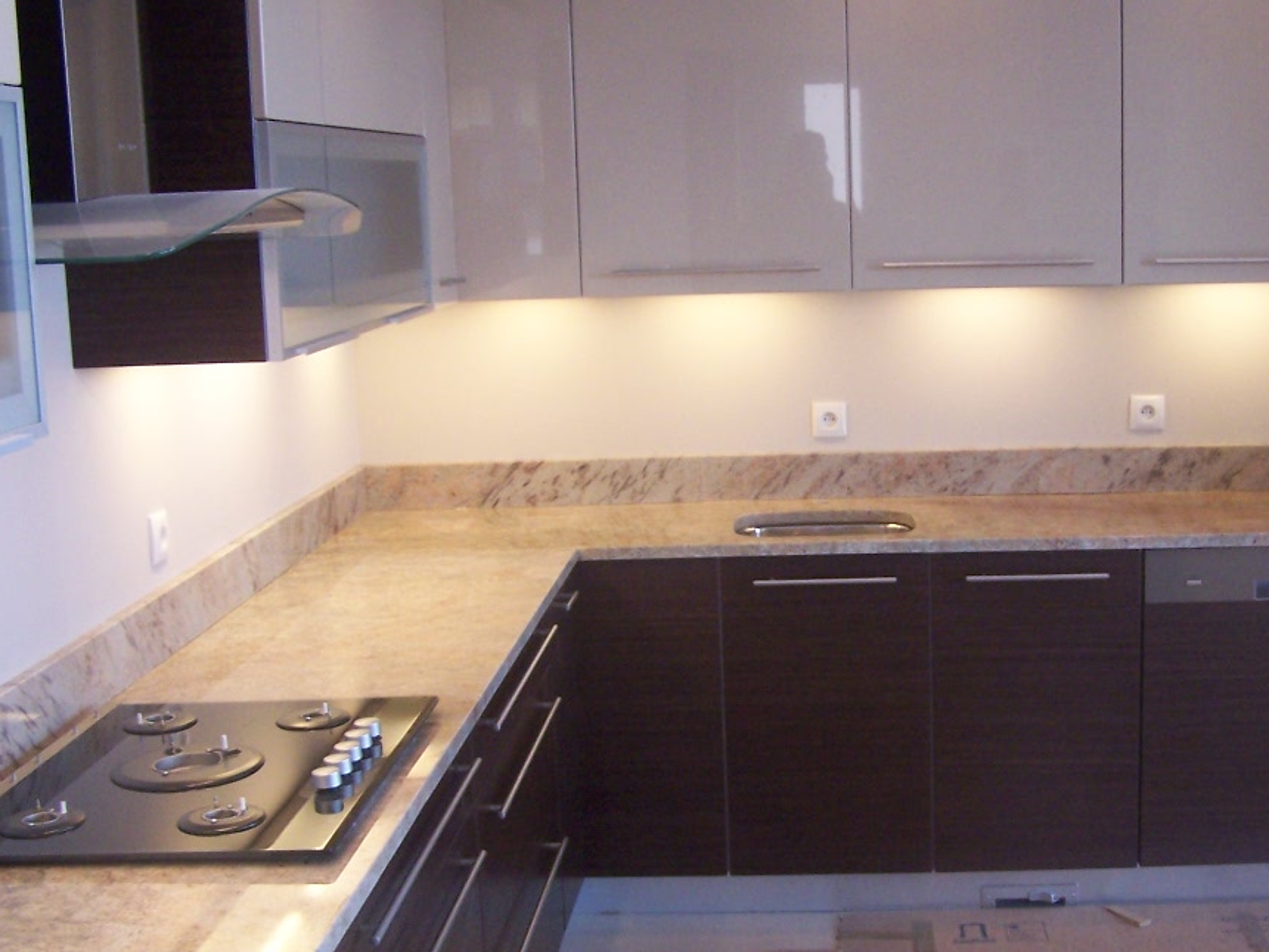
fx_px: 1943
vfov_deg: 27.5
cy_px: 579
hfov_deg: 36.0
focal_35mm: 53
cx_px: 784
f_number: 2.8
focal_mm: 6.3
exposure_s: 1/45
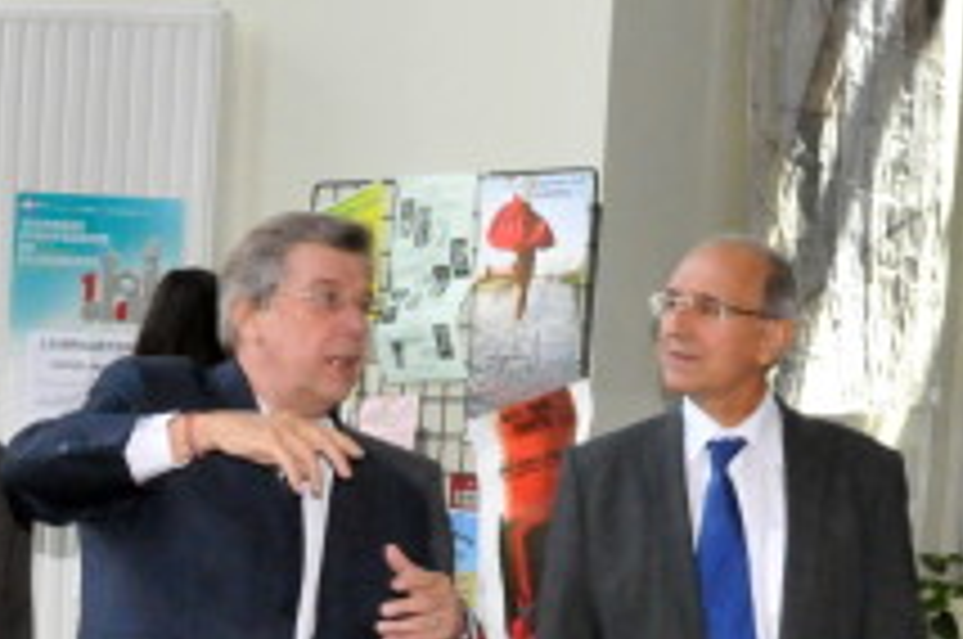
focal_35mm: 118
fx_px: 3152
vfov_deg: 11.3
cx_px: 567
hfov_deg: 17.4
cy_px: 790
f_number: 16
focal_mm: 24
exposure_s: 1/160
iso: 3200
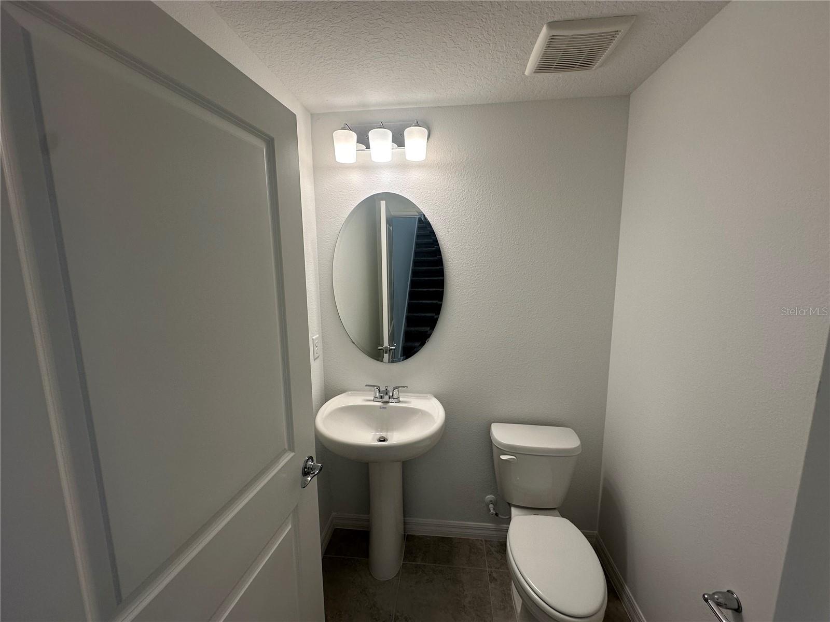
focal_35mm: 14
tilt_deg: -7.5
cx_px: 415
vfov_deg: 85.7
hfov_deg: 102.1
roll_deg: +0.7
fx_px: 336
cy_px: 311
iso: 80
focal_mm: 2.22
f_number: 2.2
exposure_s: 1/120
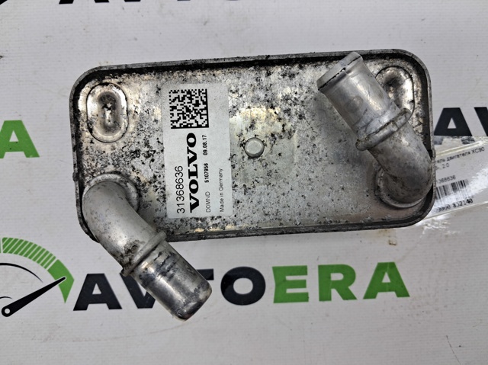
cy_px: 182
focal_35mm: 27
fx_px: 380
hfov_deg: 65.4
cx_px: 244
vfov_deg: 51.3
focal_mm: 4
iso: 50
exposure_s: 1/100
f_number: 1.8
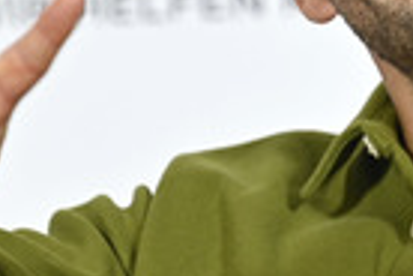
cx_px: 352
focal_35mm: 539
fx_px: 6183
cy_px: 72
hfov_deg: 3.8
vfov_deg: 2.6
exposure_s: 1/640
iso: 1000
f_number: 2.8
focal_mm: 165
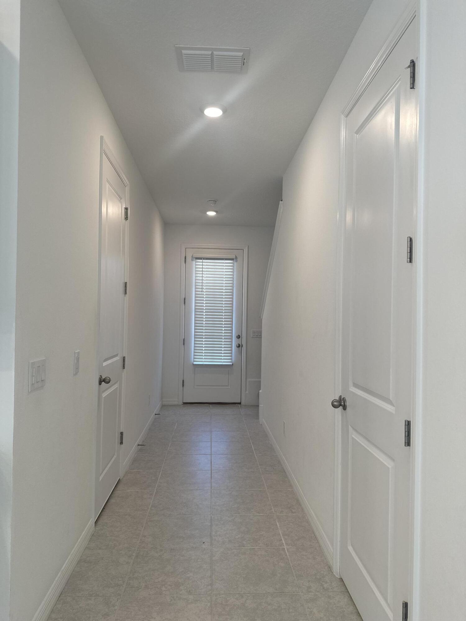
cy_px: 310
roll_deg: -1.9
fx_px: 431
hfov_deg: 56.8
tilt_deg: +1.8
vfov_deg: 71.6
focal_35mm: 24
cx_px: 233
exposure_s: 1/135
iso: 100
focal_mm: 6.86
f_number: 1.78
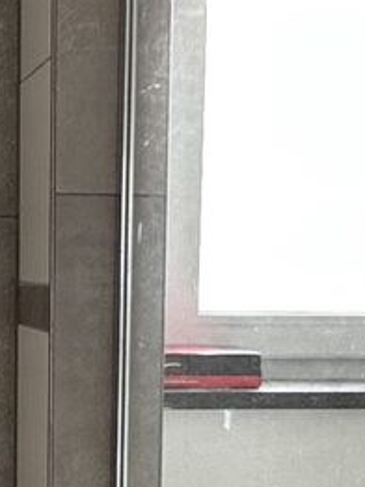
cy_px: 528
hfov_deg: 13.7
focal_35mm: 107
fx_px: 1507
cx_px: 60
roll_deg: -0.1
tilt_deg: -8.2
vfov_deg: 17.8
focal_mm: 2.22
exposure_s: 1/109
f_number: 2.2
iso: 40
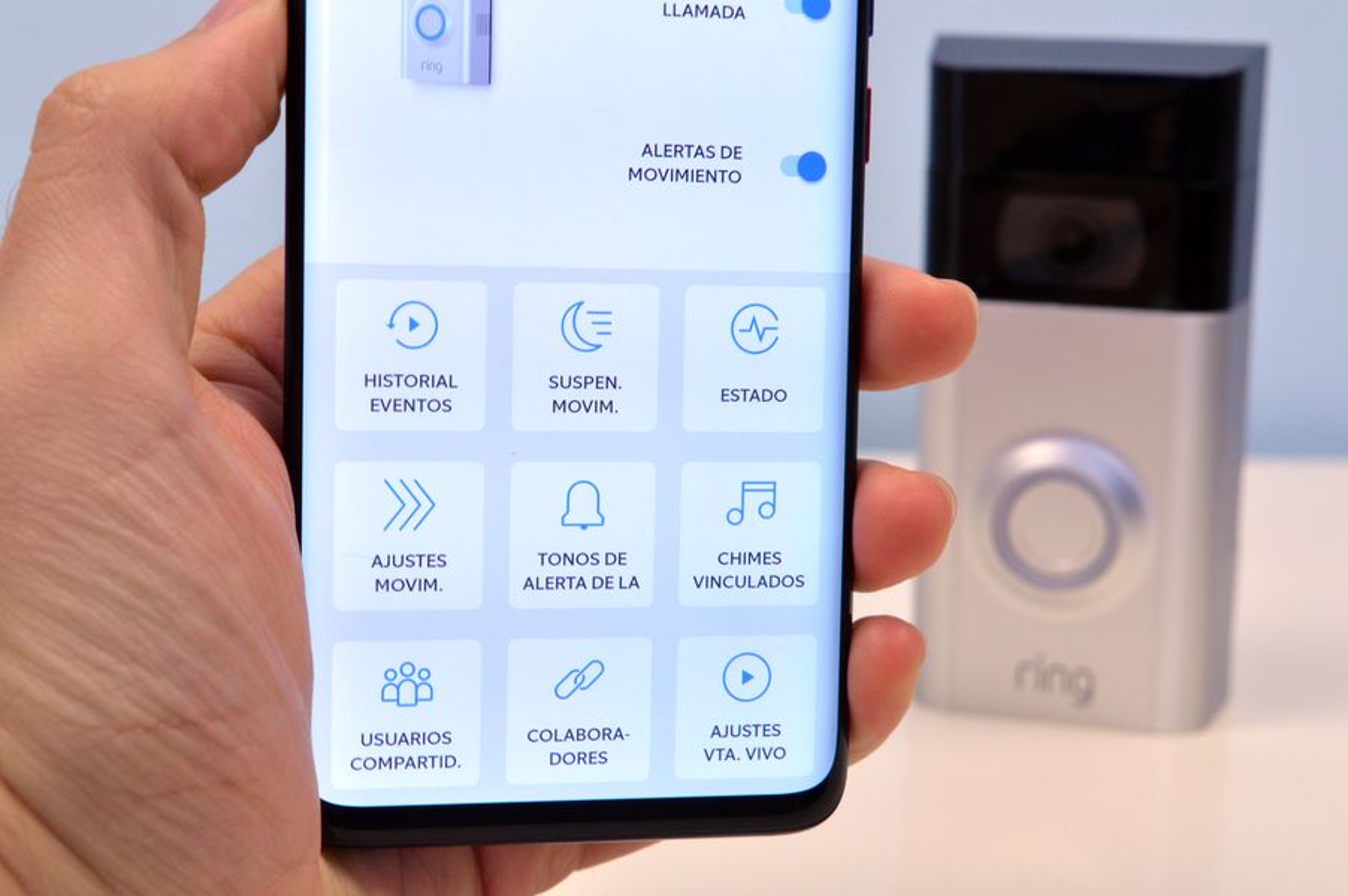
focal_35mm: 72
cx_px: 674
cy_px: 448
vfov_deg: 18.9
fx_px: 2694
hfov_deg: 28.1
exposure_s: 1/25
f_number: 10
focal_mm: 48
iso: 800
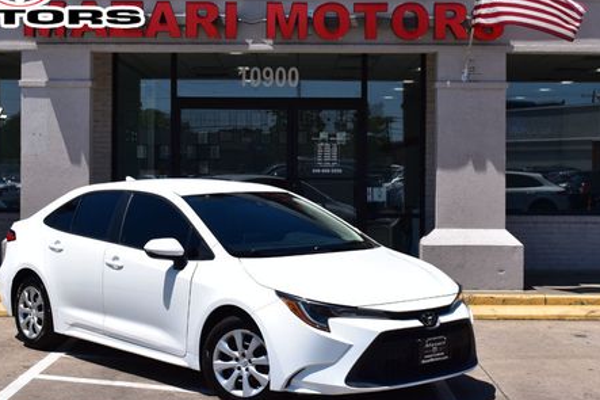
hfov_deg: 31.0
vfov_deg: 20.9
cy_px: 182
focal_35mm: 65
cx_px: 288
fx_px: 1083
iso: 250
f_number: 11
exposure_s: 1/500
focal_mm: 30
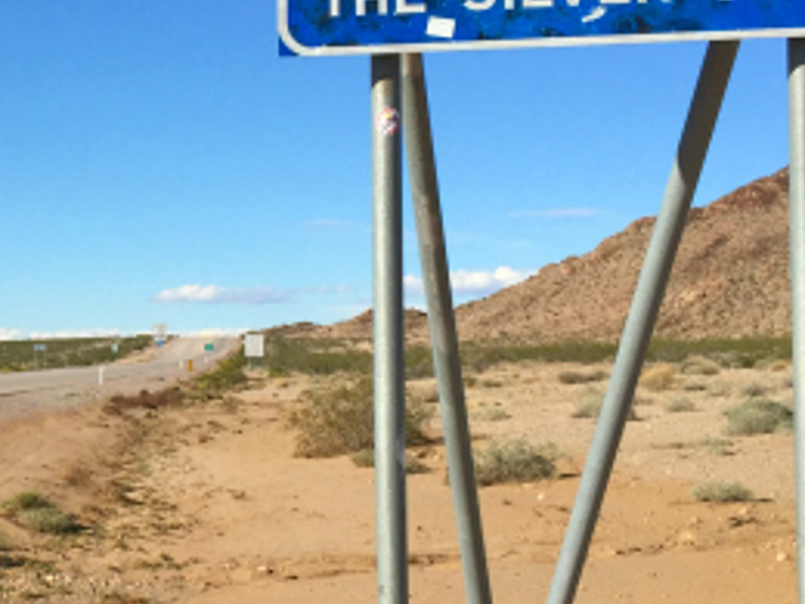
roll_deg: -1.7
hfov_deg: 23.6
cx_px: -68
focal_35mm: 78
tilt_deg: +2.0
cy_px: 296
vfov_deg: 18.9
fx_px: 1814
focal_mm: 4.15
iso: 32
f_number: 2.2
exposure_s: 1/2639
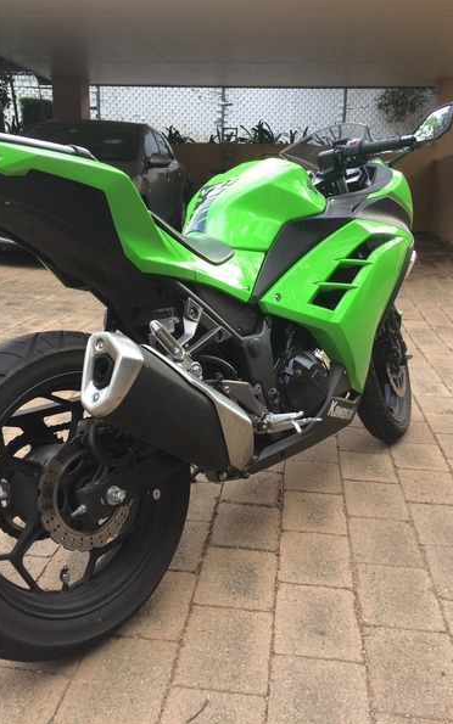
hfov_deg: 40.6
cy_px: 363
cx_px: 230
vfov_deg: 61.2
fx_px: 612
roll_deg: -1.0
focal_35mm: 31
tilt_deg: -15.9
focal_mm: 4.15
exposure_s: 1/60
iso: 40
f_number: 2.2
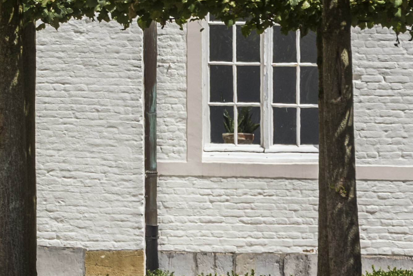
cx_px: -552
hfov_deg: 2.3
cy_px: -298
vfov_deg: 1.6
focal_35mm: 885
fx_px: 10154
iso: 125
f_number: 9
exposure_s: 1/500
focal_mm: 160
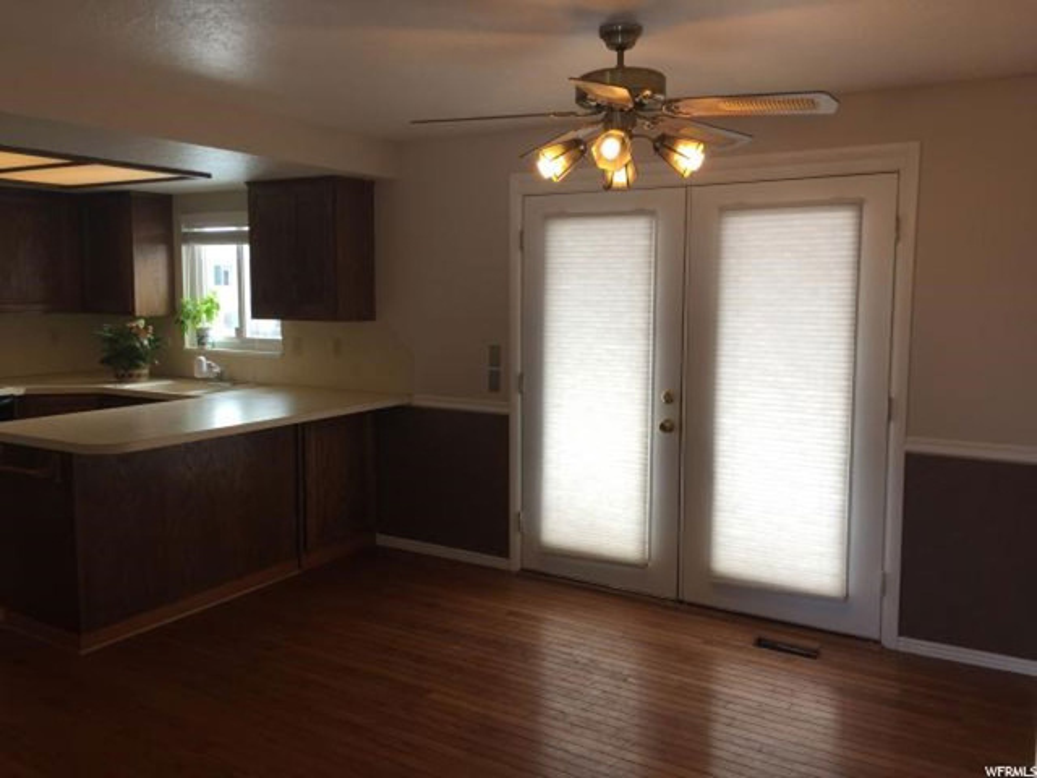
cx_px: 518
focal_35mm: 29
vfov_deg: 48.2
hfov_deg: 61.7
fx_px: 869
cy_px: 389
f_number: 2.2
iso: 32
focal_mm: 4.15
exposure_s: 1/120
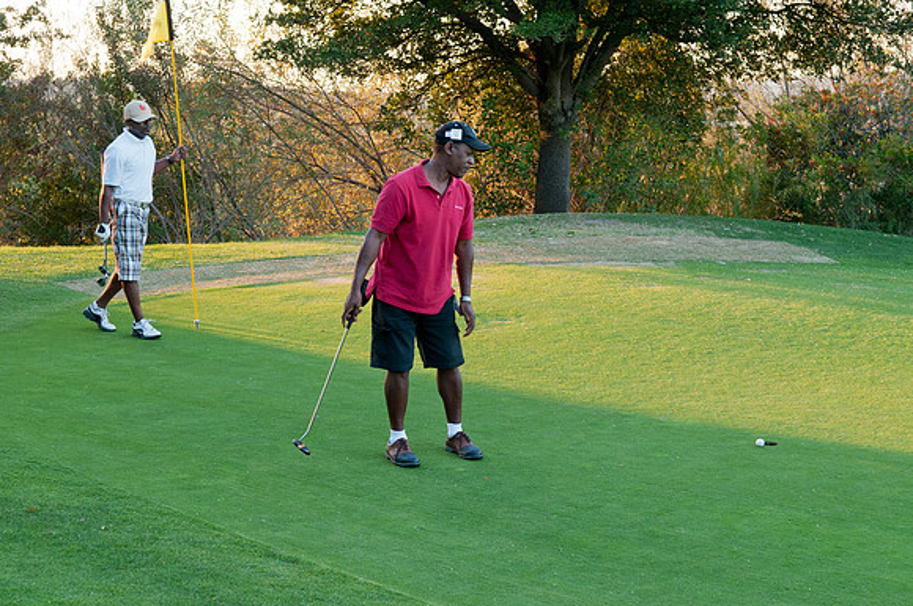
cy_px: 303
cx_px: 456
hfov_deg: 30.6
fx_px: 1671
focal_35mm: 66
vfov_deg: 20.6
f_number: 6.3
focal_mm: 44
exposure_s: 1/100
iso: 500
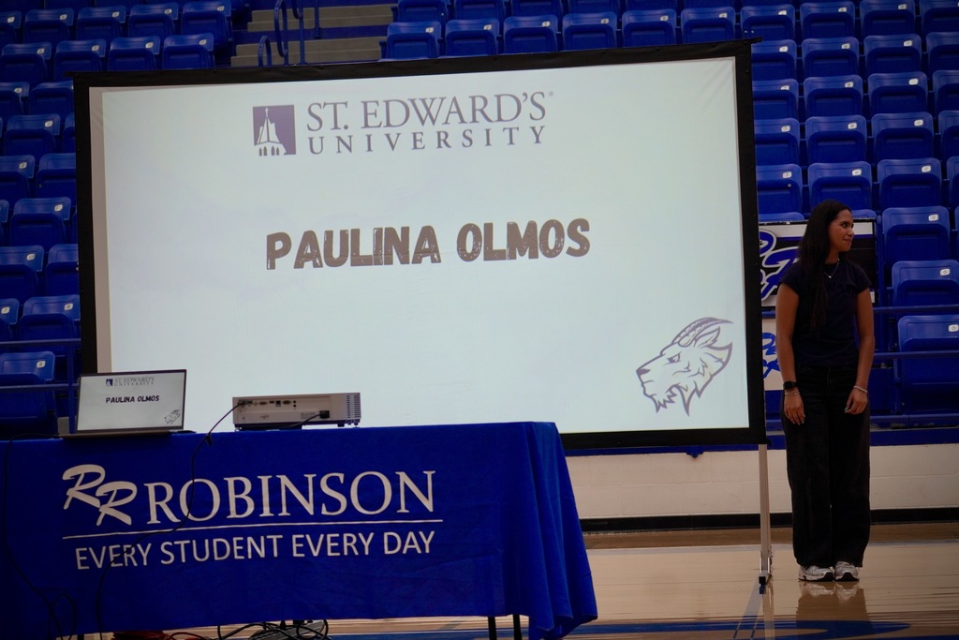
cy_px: 320
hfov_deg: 18.7
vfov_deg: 12.5
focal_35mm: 110
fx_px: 2917
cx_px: 480
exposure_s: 1/160
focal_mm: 73
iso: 500
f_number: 4.5
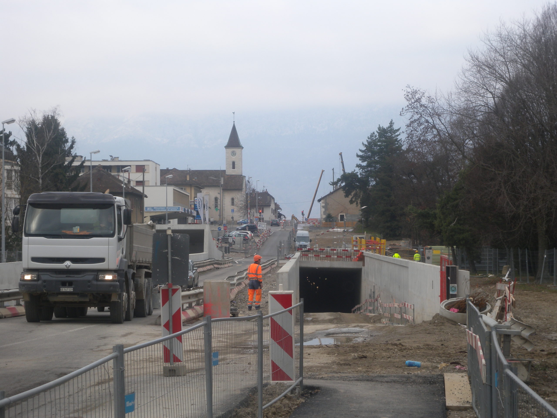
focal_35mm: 103
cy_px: 209
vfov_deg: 14.4
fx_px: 1657
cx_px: 278
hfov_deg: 19.1
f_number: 5.6
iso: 64
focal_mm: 22.1
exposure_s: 1/85.6
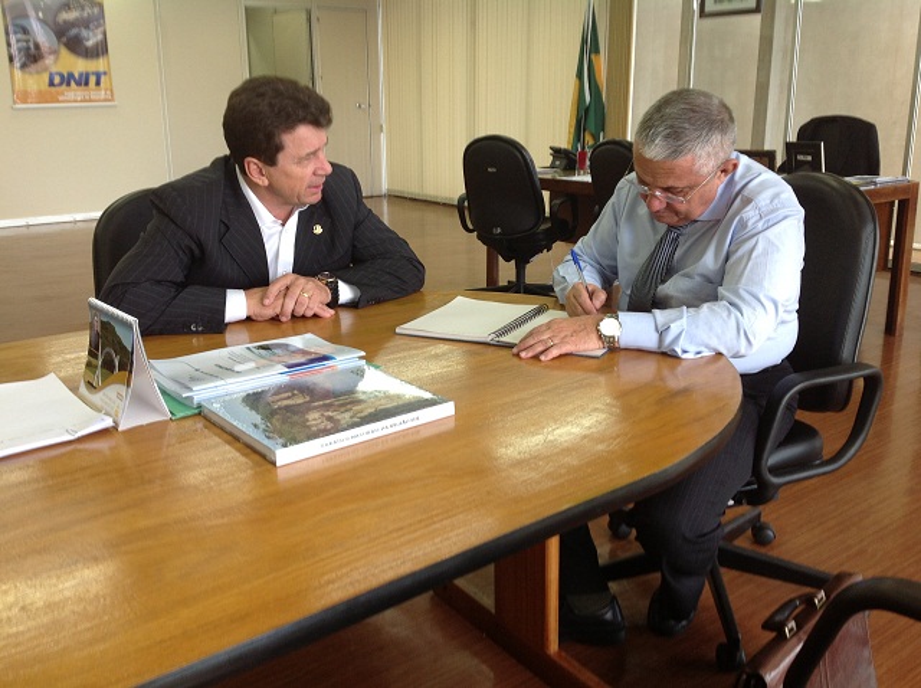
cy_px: 344
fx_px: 930
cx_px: 460
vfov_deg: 40.6
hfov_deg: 52.7
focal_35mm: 35
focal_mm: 4.28
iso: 50
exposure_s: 1/40
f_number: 2.4
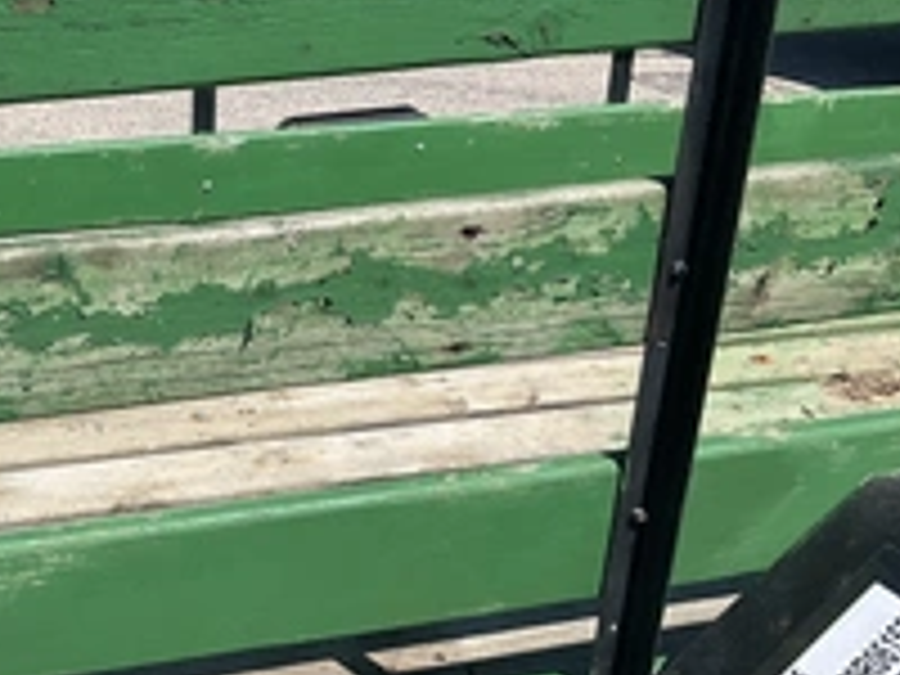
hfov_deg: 31.5
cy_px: 392
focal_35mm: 58
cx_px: 72
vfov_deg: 25.2
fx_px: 1508
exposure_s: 1/1984
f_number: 1.8
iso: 25
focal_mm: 3
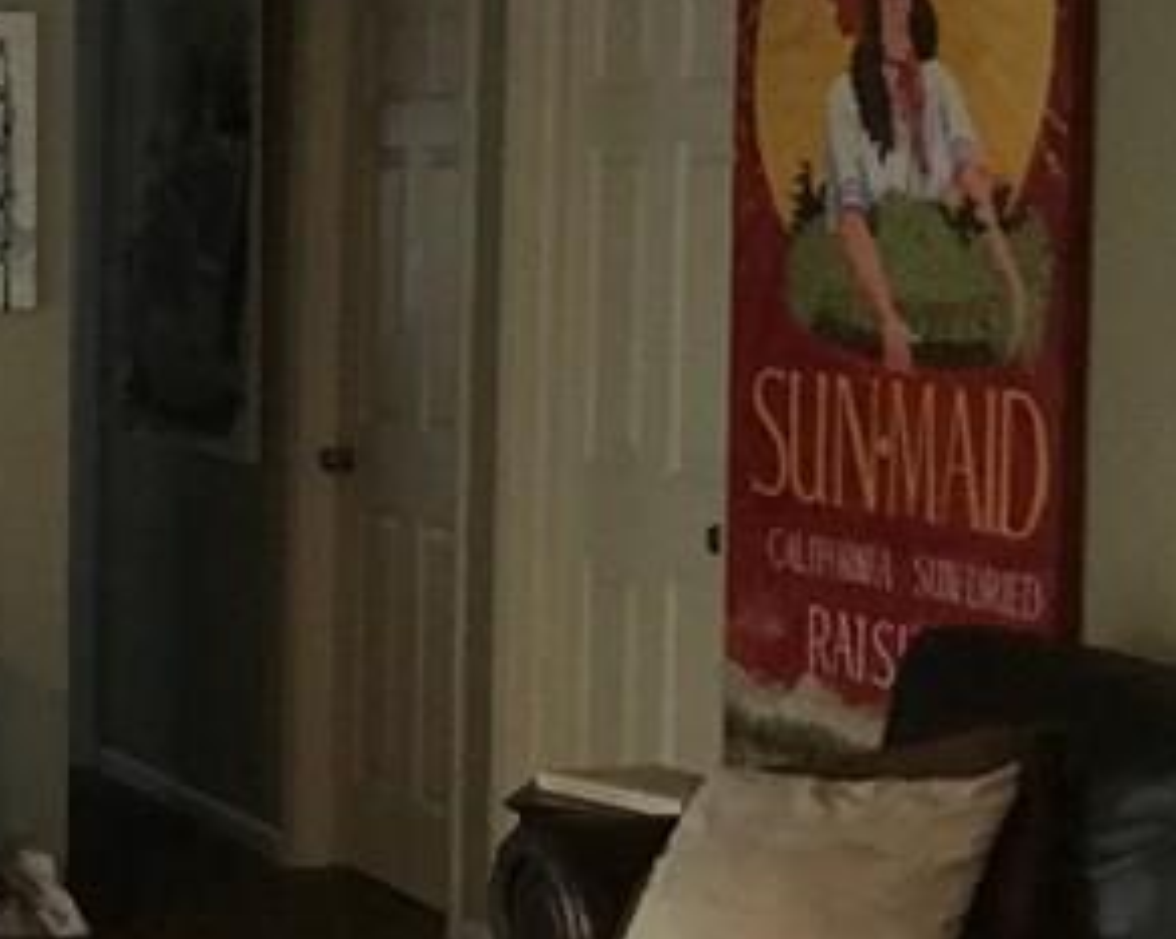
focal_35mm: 96
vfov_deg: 16.0
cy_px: 431
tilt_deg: -2.1
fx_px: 3338
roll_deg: -0.2
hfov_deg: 19.1
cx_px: -157
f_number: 1.8
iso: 100
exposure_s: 1/4
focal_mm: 3.99
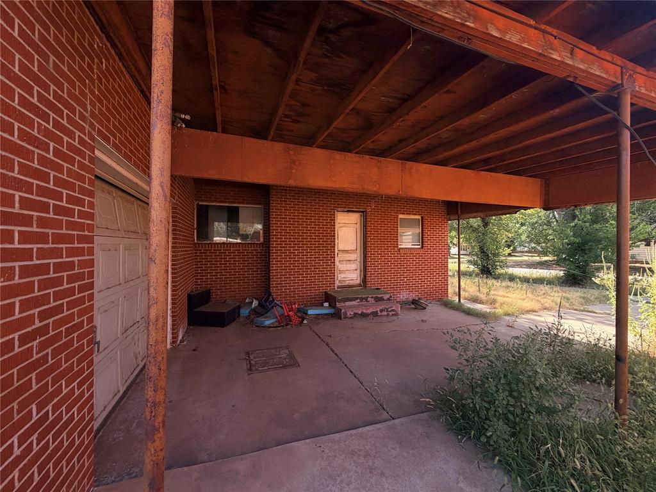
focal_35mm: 14
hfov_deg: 102.1
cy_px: 246
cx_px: 328
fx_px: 265
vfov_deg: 85.7
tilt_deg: +0.3
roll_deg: -1.1
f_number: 2.2
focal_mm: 2.22
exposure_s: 1/631
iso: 40
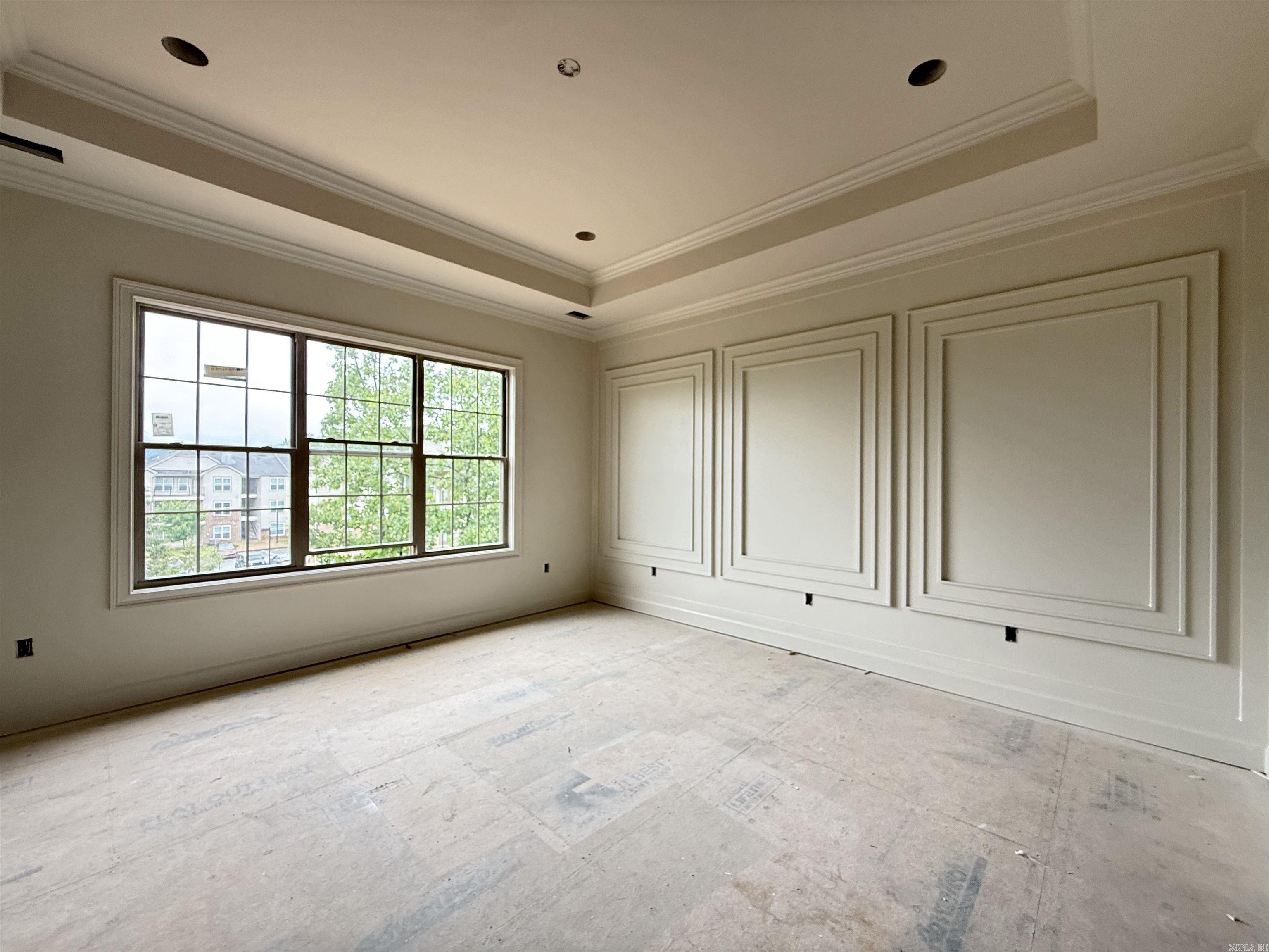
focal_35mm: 14
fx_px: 513
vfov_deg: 85.7
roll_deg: -1.1
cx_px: 634
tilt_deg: -0.3
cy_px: 476
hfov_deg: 102.1
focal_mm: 2.22
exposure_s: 1/99
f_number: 2.2
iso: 125
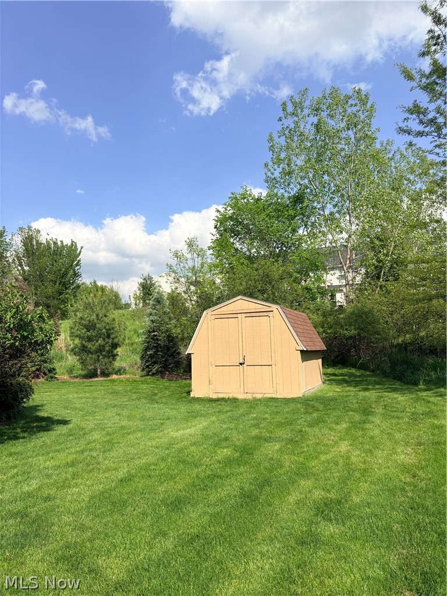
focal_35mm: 26
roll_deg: +0.6
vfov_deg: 67.3
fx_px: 448
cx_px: 224
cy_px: 298
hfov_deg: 53.1
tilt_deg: +4.7
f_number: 1.6
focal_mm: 5.96
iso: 50
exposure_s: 1/4065
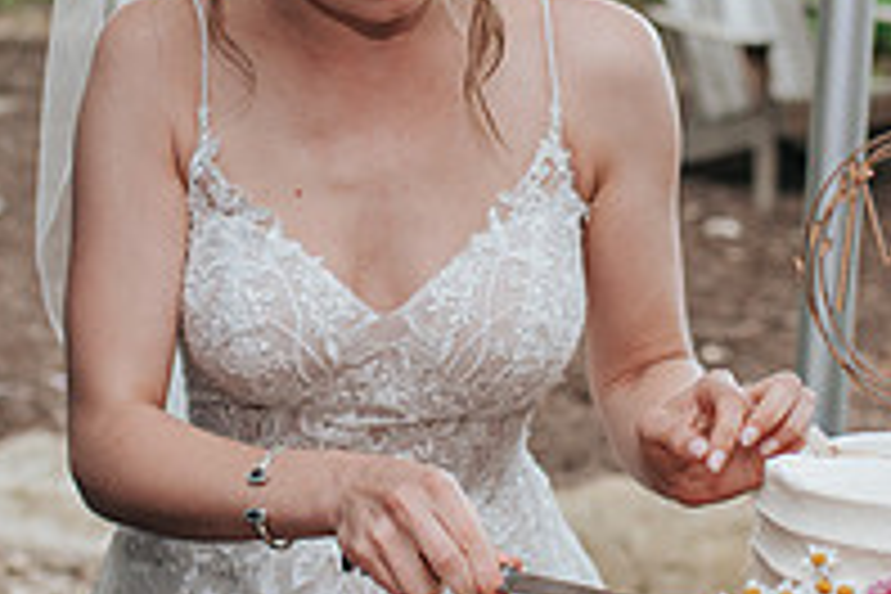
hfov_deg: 19.1
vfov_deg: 12.7
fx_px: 2648
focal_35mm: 107
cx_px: 359
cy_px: 123
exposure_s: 1/200
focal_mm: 35
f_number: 2.8
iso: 640
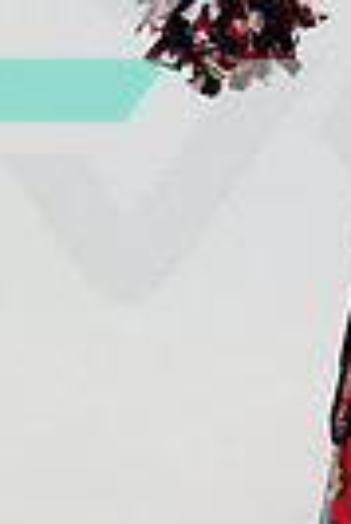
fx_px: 1989
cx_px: 521
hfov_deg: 9.8
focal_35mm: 136
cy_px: -95
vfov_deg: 14.6
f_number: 4
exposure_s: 1/125
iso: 400
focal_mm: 40.4
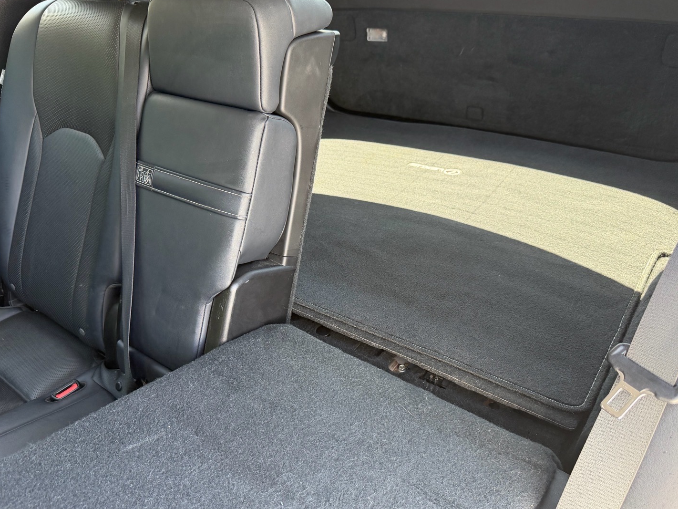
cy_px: 257
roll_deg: -1.2
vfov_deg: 51.4
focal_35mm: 27
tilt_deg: -30.9
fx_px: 529
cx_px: 330
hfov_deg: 65.3
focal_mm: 6.76
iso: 200
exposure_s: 1/104
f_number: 1.78
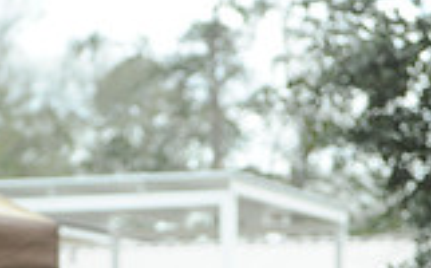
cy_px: 710
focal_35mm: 276
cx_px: 11
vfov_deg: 4.6
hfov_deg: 7.6
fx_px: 3236
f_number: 8
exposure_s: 1/160
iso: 250
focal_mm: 75
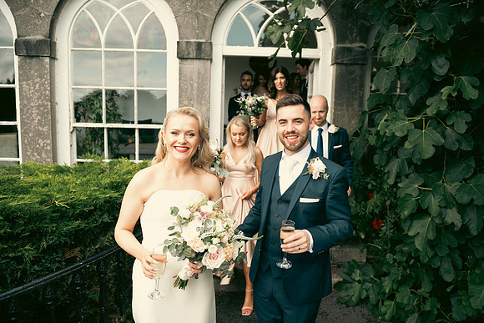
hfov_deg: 73.7
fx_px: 323
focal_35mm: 24
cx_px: 242
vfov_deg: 53.2
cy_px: 162
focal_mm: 24
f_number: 3.5
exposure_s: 1/200
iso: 100
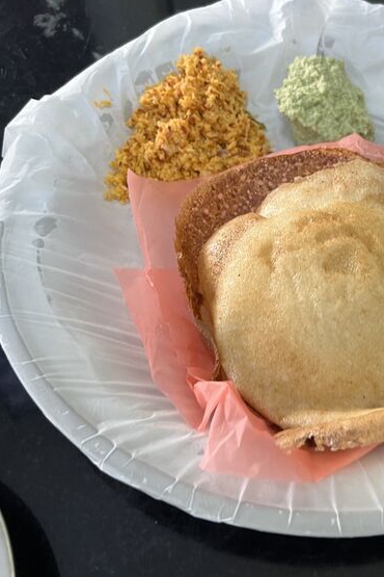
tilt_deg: -56.4
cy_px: 288
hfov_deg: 34.7
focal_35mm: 37
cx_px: 314
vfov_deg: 51.9
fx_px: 592
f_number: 1.6
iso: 80
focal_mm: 5.1
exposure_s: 1/50
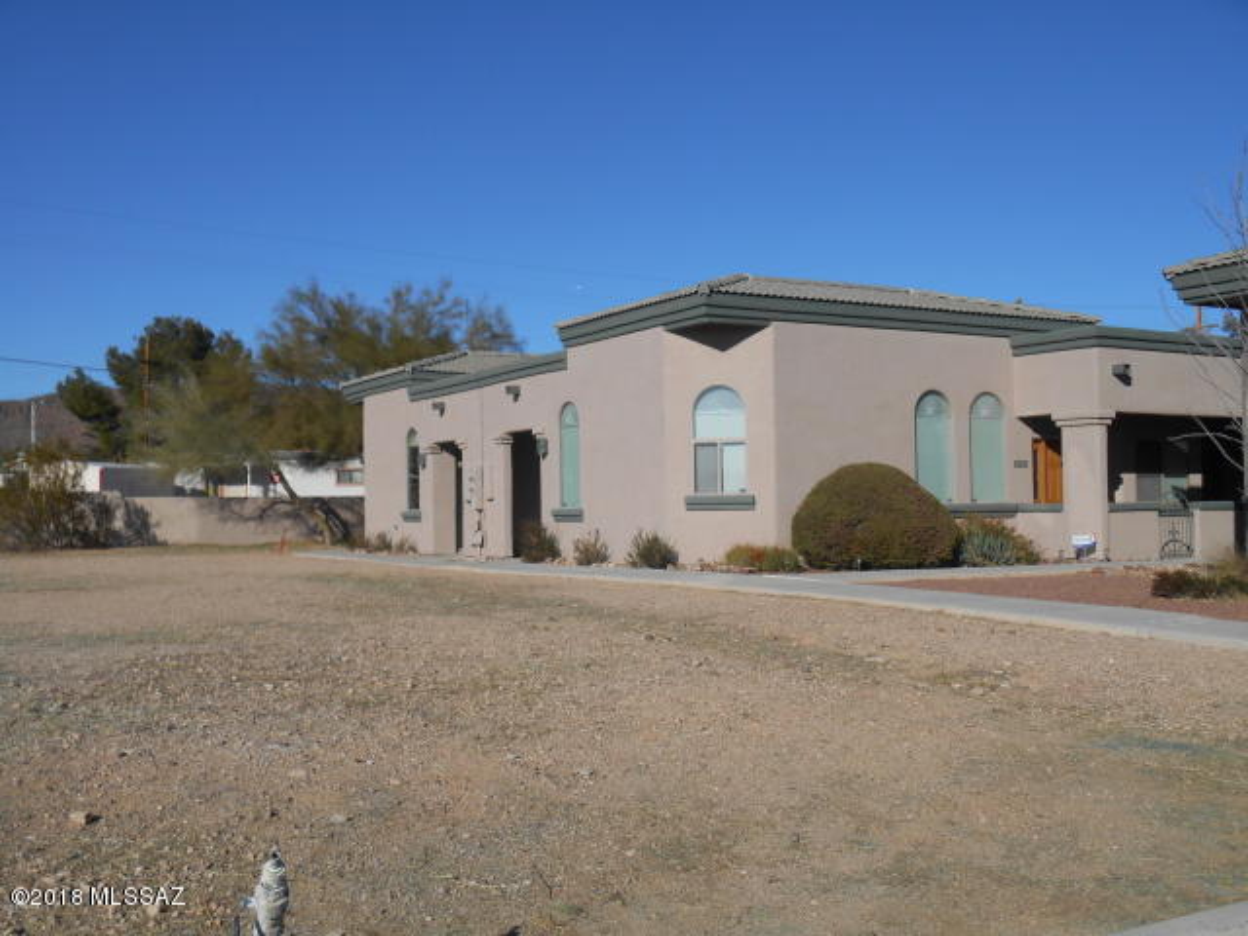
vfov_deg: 35.1
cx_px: 624
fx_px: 1478
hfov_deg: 45.8
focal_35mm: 41
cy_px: 468
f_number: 3.9
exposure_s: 1/1250
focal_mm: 7.2
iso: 80
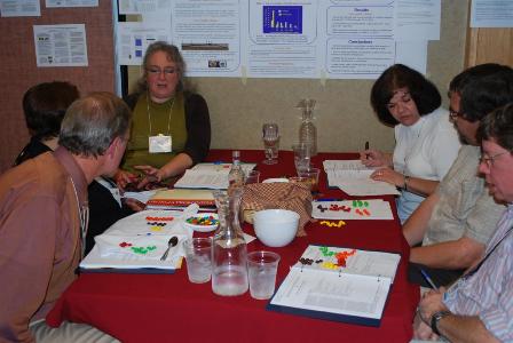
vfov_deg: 28.2
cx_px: 256
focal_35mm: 48
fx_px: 685
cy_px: 172
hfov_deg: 41.1
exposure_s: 1/60
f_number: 4.8
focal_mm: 32
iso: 200
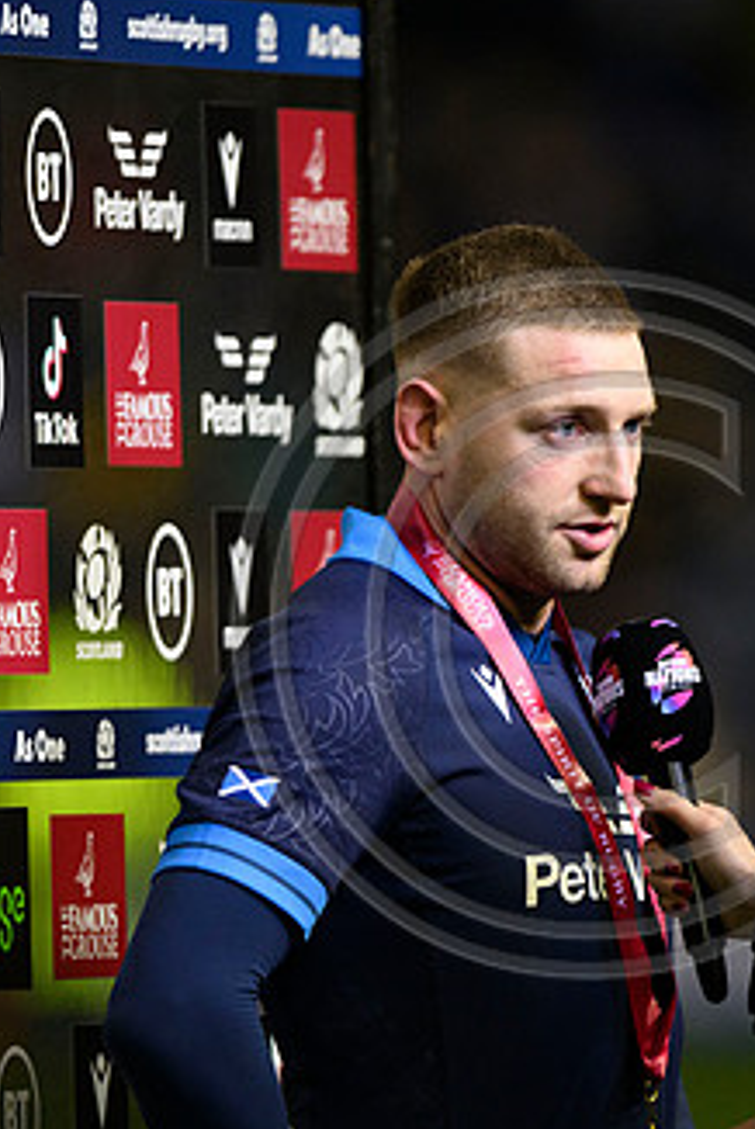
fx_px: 22318
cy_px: 618
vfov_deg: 2.9
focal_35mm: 711
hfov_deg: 1.9
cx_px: 589
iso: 3200
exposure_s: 1/1600
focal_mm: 400
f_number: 3.2
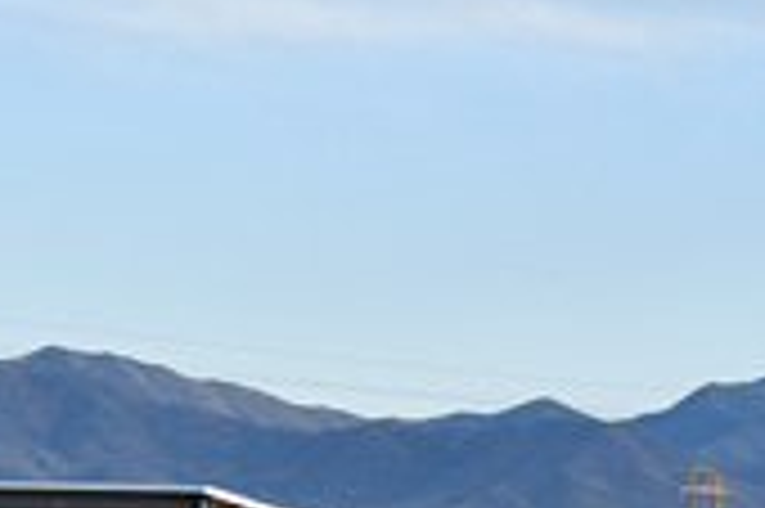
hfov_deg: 6.6
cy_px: 625
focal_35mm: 309
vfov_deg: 4.4
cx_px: -212
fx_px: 6560
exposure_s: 1/1000
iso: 250
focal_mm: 70
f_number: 5.6
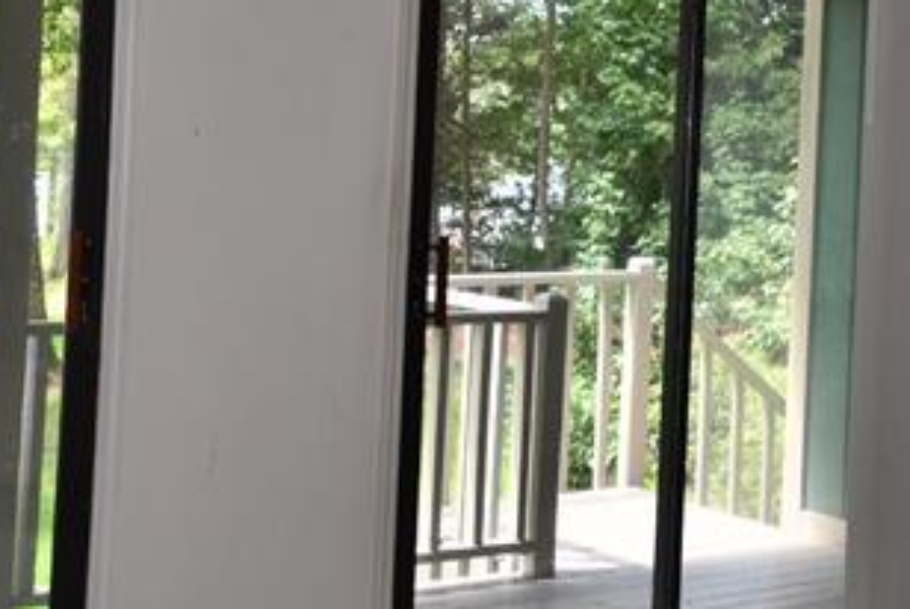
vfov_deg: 16.8
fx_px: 2049
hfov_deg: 24.9
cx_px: 620
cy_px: 130
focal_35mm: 81
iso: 220
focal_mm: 26
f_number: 3.8
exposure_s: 1/125
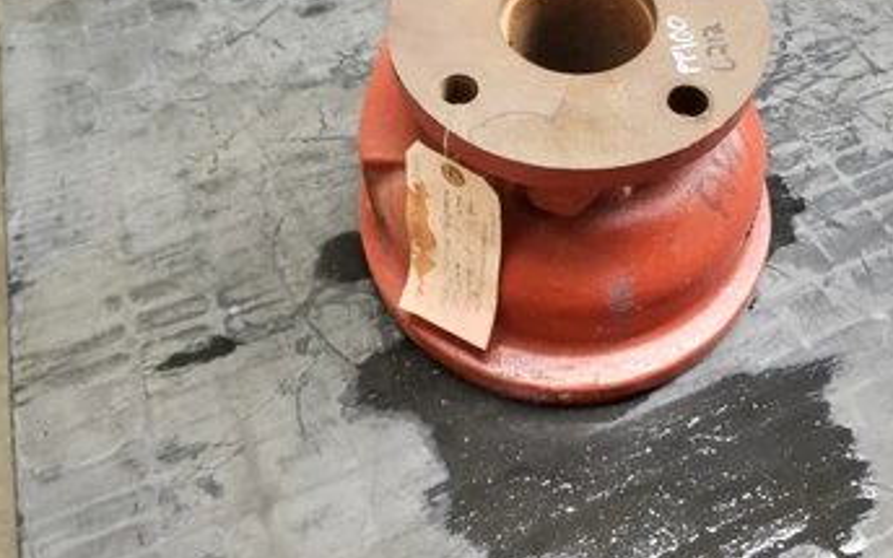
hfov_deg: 59.4
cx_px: 506
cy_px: 187
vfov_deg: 39.0
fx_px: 779
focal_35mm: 32
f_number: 1.5
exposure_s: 1/24
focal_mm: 4.3
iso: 250
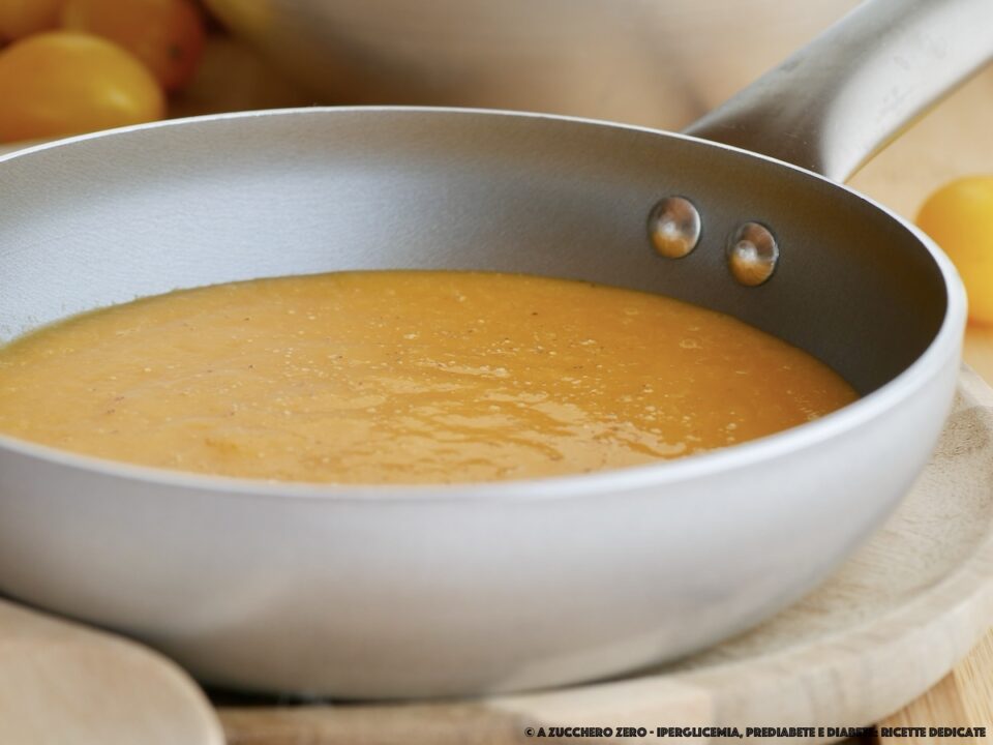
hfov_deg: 22.8
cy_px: 372
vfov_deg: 17.2
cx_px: 496
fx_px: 2467
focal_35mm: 86
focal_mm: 43
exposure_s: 1/30
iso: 200
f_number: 5.6
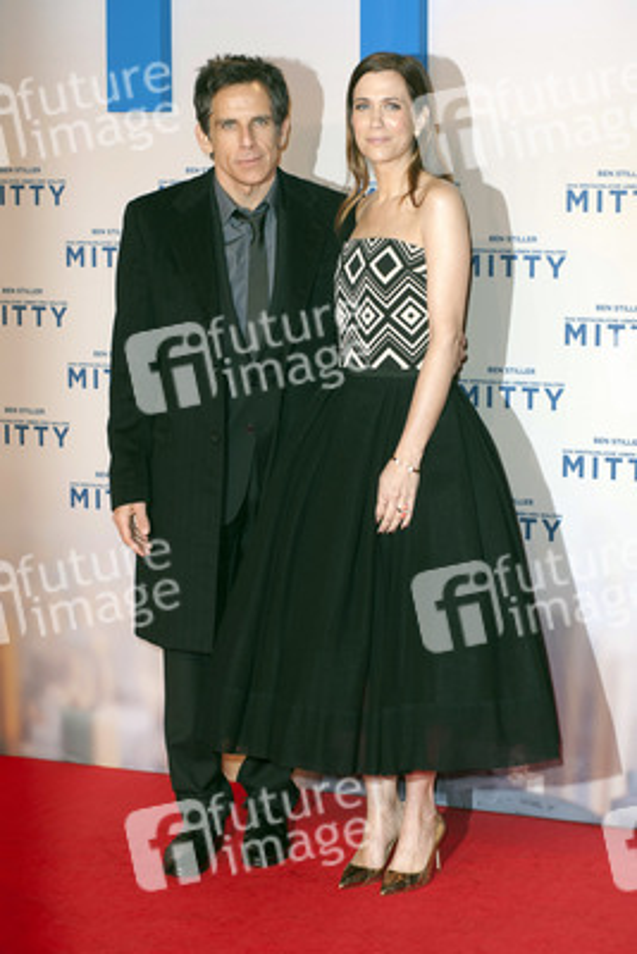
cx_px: 318
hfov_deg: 17.1
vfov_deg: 25.4
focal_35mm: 80
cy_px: 477
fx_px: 2121
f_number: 6.3
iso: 800
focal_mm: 80
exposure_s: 1/250
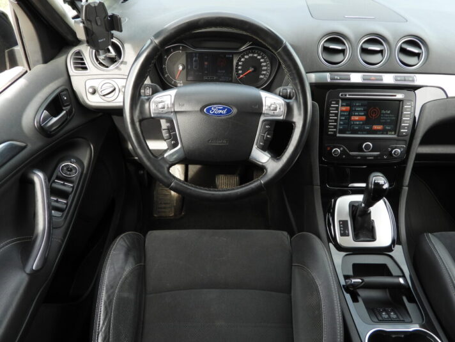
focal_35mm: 24
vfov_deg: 56.8
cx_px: 228
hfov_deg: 71.6
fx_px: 315
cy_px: 171
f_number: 2.8
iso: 100
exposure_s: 1/100
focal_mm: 4.3
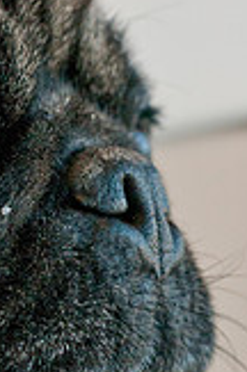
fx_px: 2139
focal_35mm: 207
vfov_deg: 9.9
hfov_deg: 6.6
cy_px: 299
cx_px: -56
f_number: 4.5
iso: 500
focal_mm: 50
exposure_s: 1/320
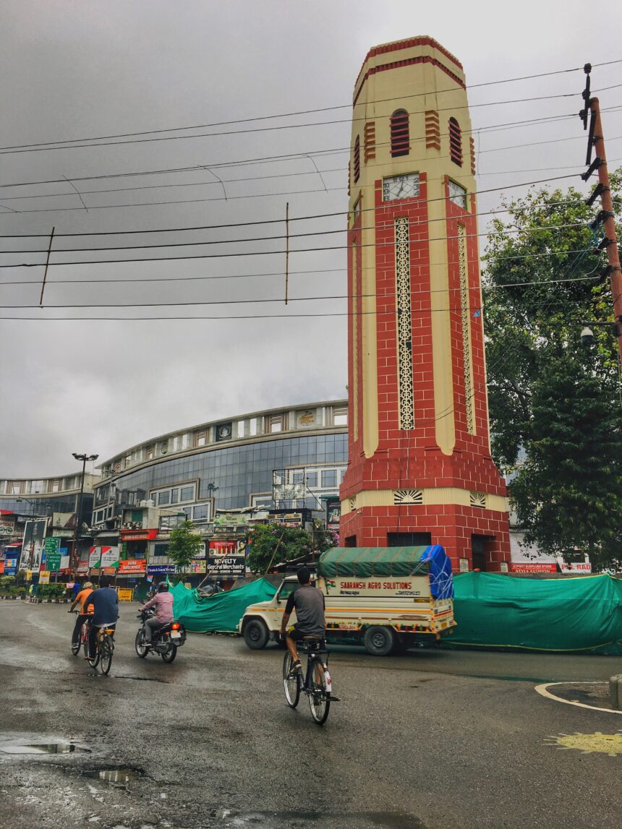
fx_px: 695
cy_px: 414
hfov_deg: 48.2
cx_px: 311
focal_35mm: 29
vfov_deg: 61.7
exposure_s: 1/145
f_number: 2.2
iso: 25
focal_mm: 4.15
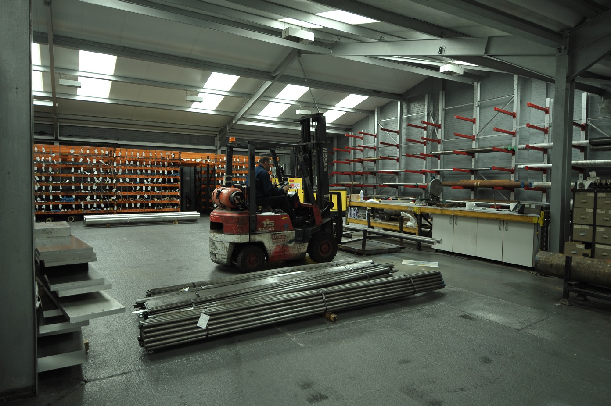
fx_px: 407
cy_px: 203
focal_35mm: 24
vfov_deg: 53.1
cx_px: 306
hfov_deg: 73.8
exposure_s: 1/125
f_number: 5.6
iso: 800
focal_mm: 24
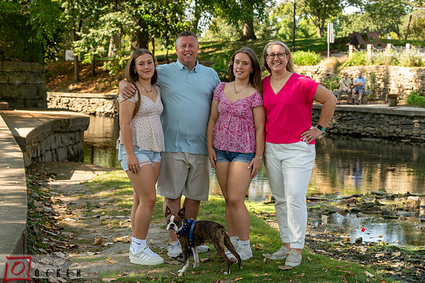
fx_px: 887
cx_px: 202
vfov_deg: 18.1
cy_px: 149
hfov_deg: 26.9
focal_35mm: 75
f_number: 5
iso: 250
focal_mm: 70
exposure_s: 1/125
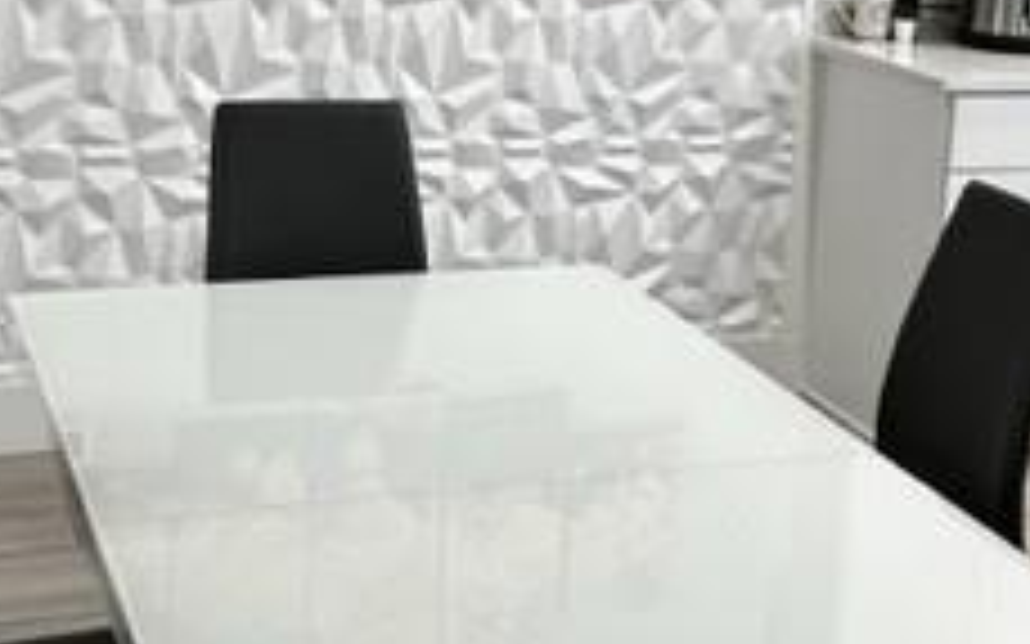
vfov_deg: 18.2
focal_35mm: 71
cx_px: 648
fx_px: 1993
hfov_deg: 28.9
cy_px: 144
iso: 200
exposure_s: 1/60
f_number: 1.78
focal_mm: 6.86
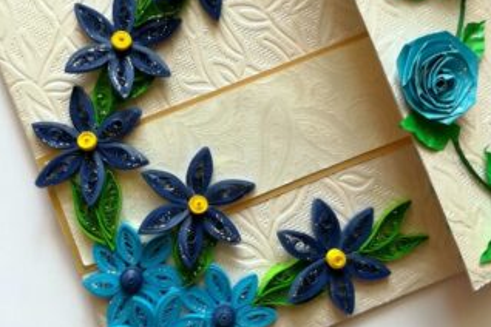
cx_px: 264
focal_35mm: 51
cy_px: 88
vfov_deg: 26.2
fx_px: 696
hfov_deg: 38.9
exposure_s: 1/40
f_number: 2.2
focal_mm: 3.83
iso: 64
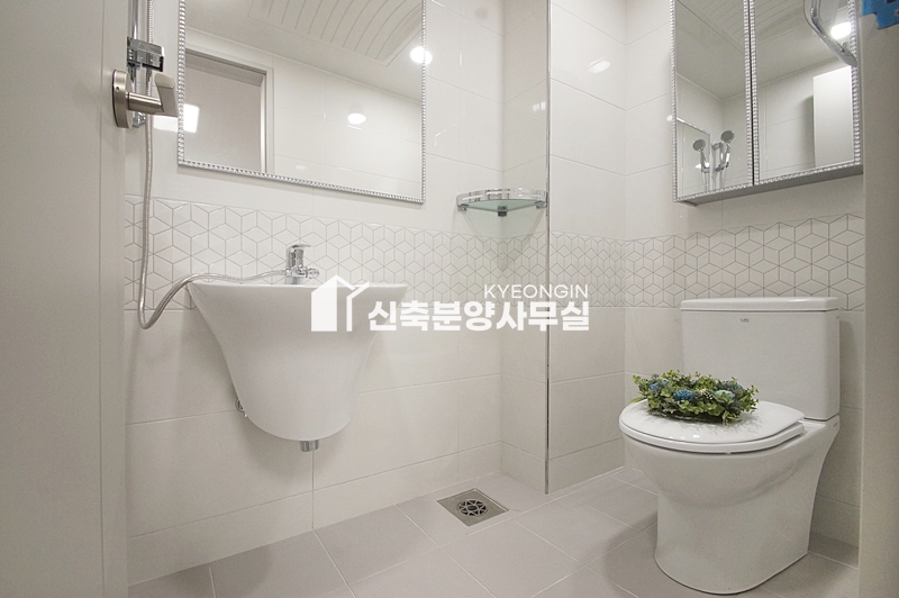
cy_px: 299
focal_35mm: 15
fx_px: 374
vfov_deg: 77.2
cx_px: 450
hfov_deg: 100.4
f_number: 9
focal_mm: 10
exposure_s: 1/30
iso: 1600
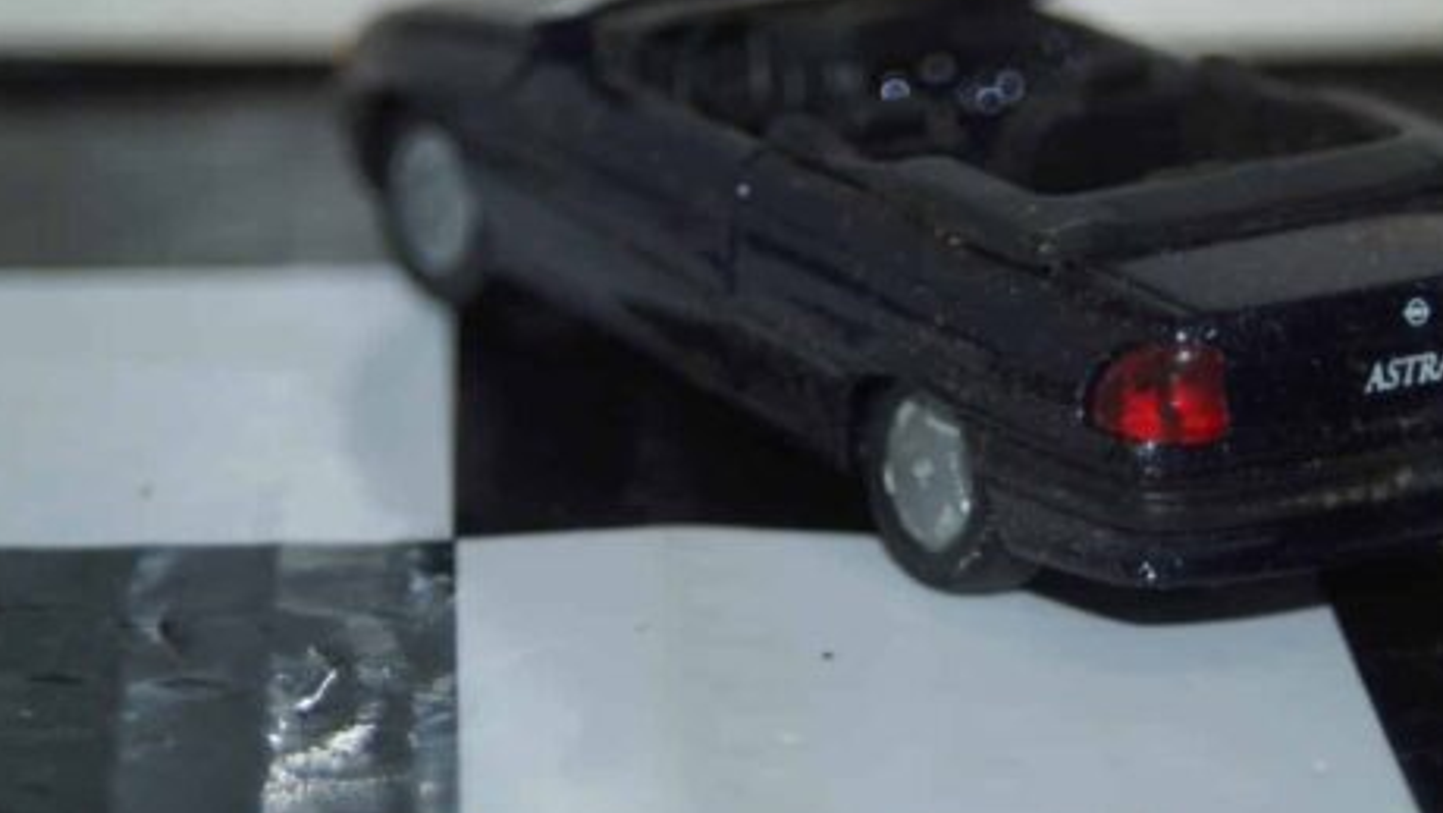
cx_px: 922
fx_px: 6277
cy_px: 326
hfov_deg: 13.1
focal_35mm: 164
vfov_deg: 7.4
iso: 200
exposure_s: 1/60
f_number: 5.6
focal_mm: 80
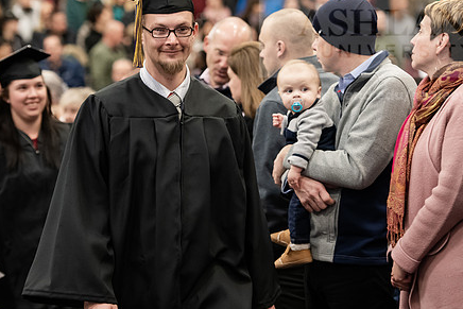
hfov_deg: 13.8
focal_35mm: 149
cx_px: 227
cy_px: 117
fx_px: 1917
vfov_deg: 9.2
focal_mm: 112
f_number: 3.2
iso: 2000
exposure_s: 1/200
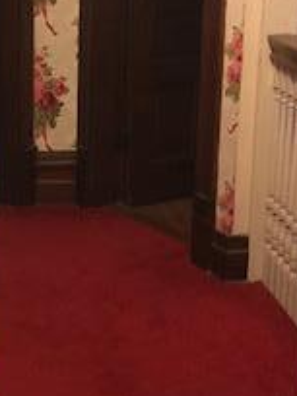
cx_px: -52
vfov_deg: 22.2
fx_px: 1007
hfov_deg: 16.2
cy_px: 175
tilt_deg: -15.0
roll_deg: +0.4
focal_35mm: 88
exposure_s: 1/4
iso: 100
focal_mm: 4
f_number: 1.8
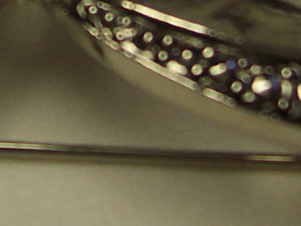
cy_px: -107
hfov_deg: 14.8
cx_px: 15
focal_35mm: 131
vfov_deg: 10.9
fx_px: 1139
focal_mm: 5.6
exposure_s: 1/250
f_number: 2.8
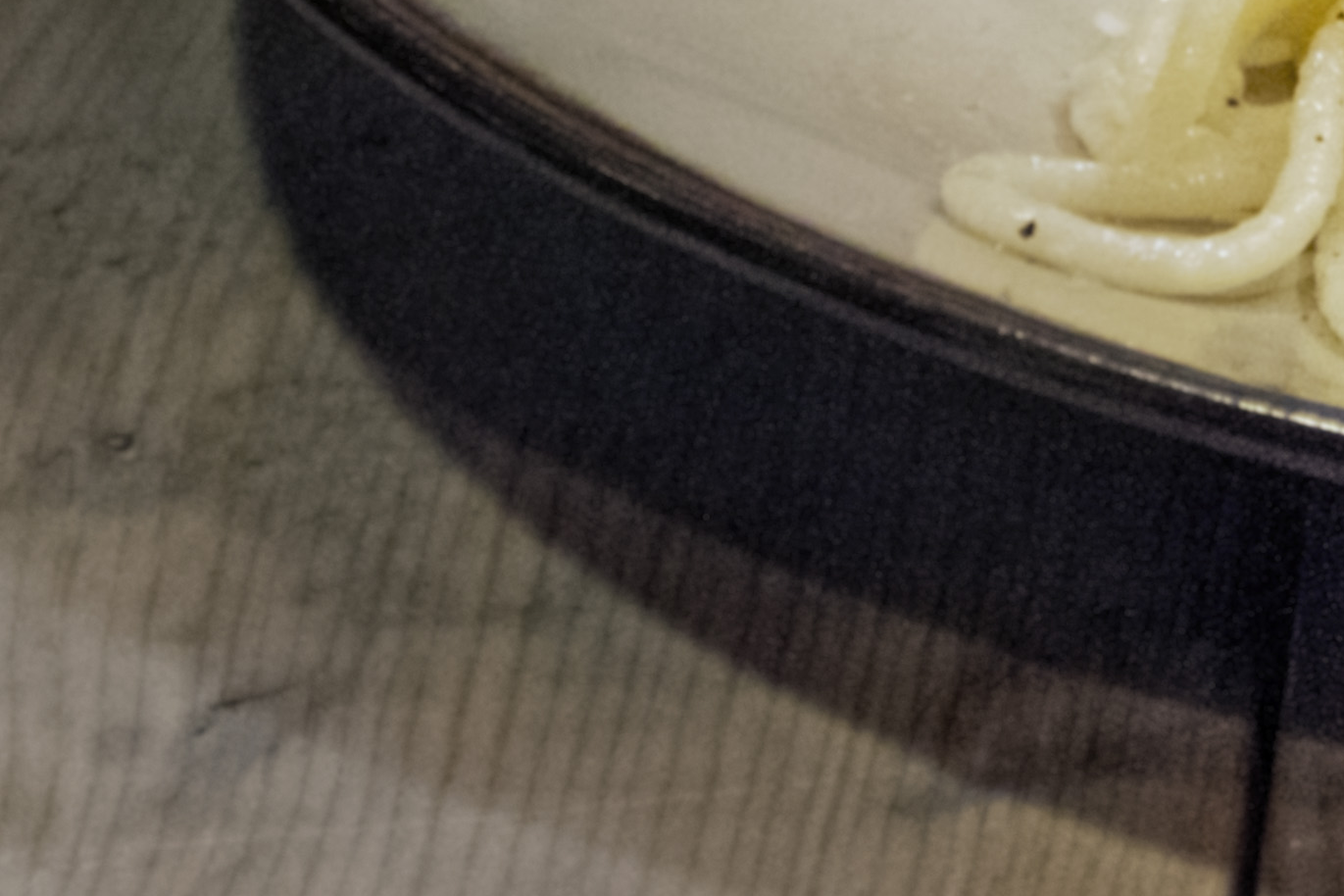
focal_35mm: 394
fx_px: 14708
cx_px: 2635
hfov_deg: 5.1
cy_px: -710
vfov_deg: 3.5
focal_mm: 60
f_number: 5
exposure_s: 1/60
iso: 2000
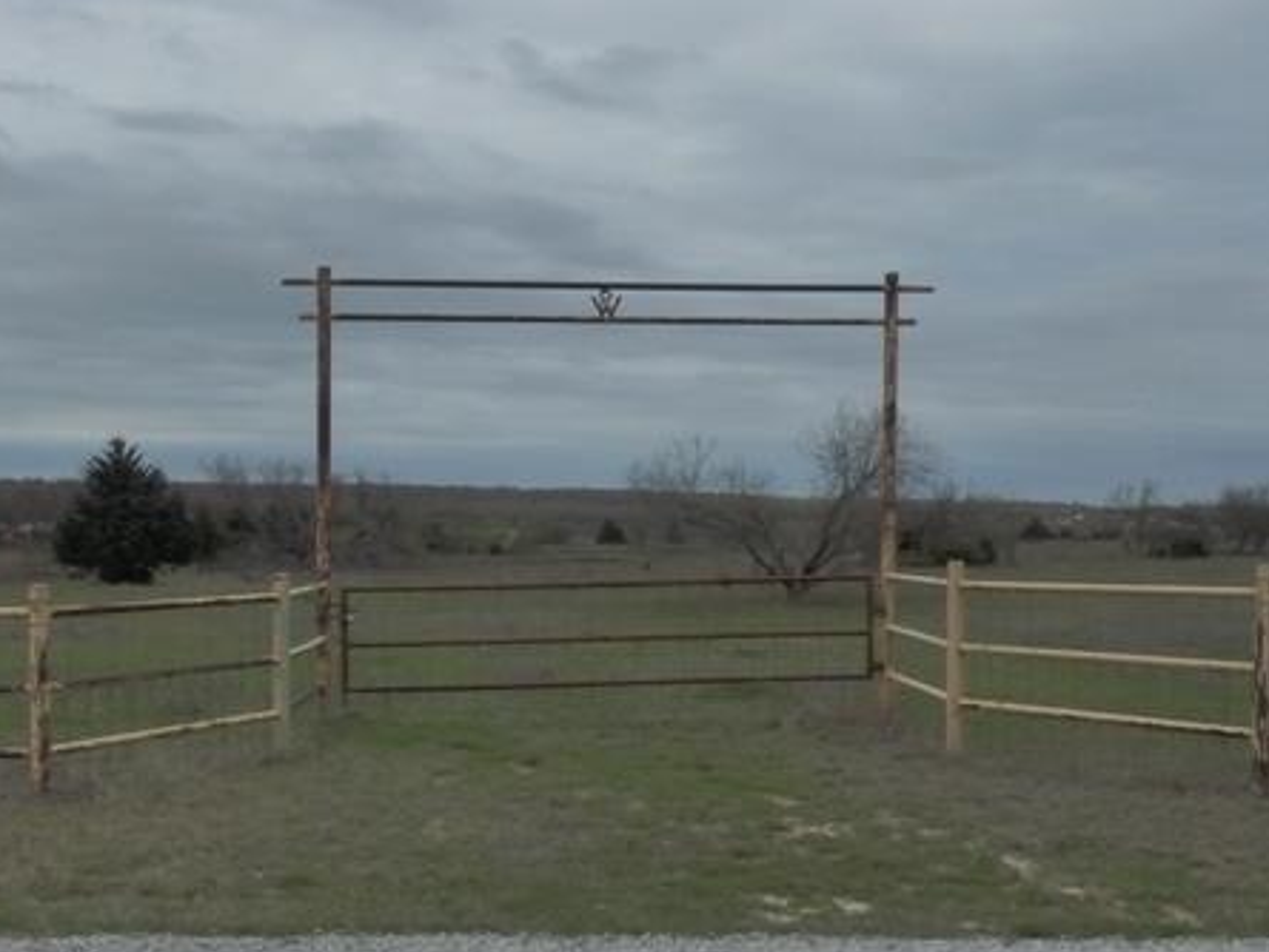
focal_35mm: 46
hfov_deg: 41.1
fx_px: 1687
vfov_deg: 31.5
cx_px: 513
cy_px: 567
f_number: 5
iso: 400
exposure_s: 1/2000
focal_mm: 3.58
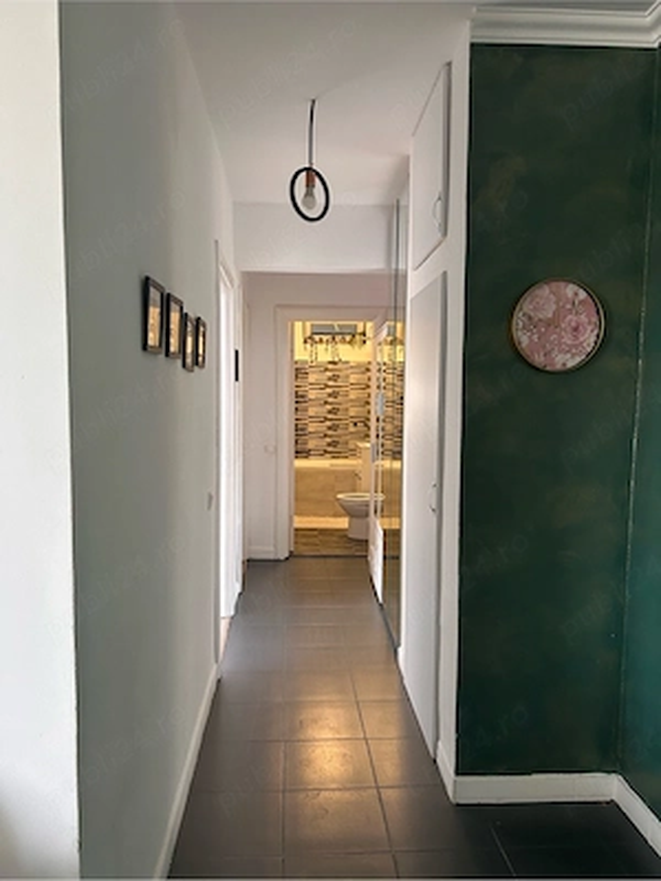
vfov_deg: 67.3
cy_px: 440
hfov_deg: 53.1
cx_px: 330
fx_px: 662
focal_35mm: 26
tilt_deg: -3.2
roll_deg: -1.1
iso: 160
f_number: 1.5
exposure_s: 1/60
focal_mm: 5.7
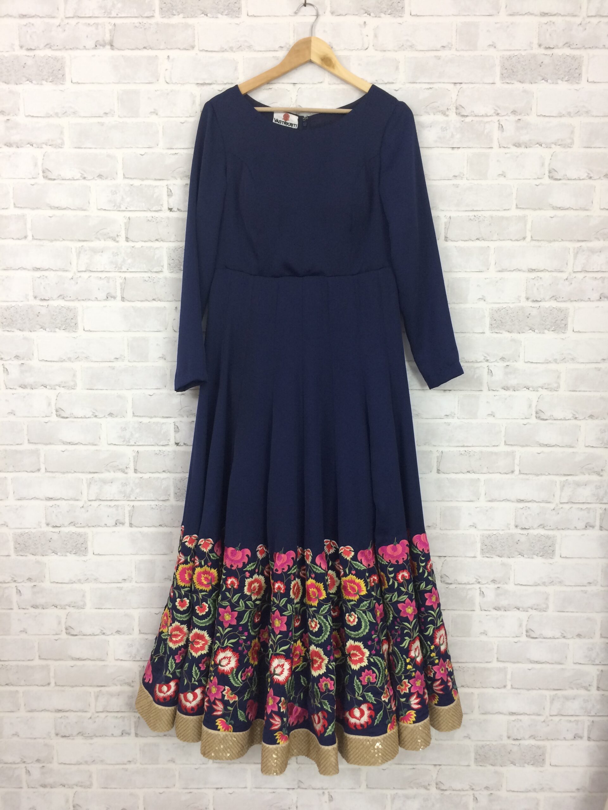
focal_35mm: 29
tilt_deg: -9.3
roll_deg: -1.3
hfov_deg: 48.2
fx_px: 679
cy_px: 405
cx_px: 304
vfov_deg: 61.7
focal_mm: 4.15
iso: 100
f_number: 2.2
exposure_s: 1/33
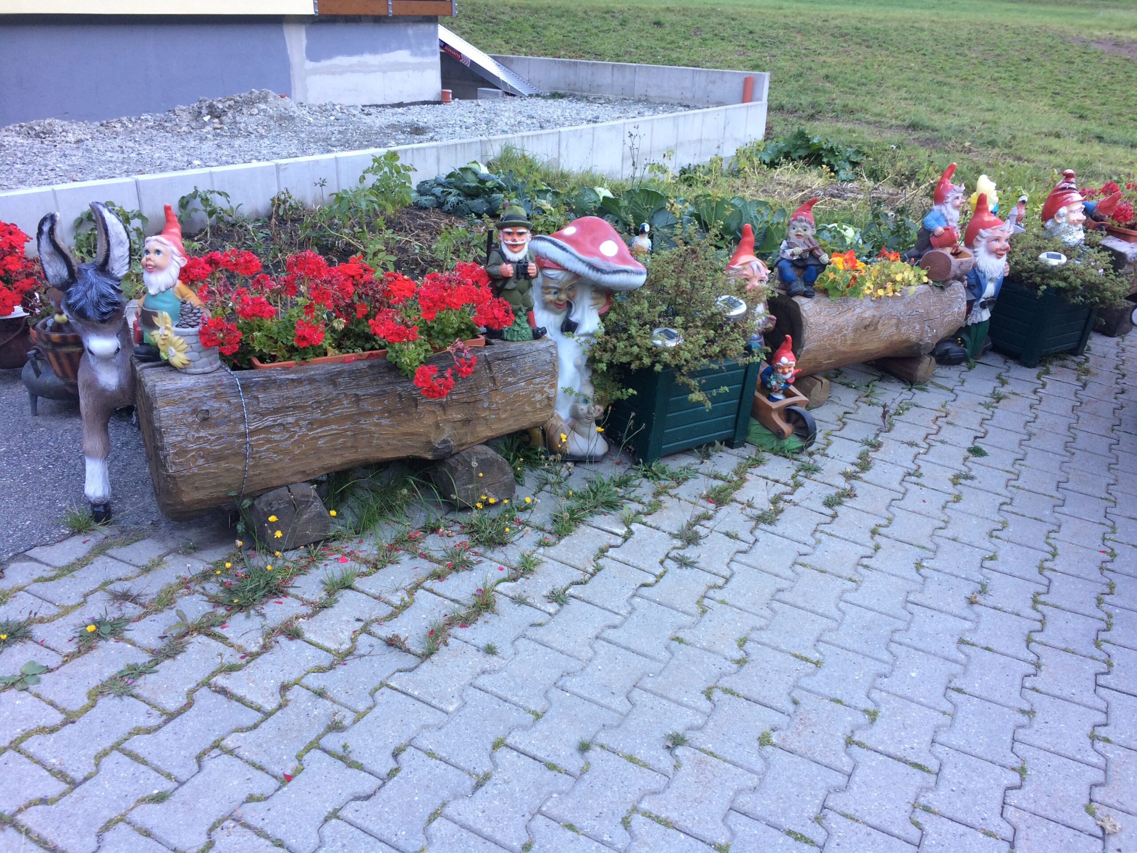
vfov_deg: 48.2
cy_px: 426
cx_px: 568
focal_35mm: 29
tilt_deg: -24.1
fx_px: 953
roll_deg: -1.1
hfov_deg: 61.7
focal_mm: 4.15
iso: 32
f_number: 2.2
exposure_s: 1/50
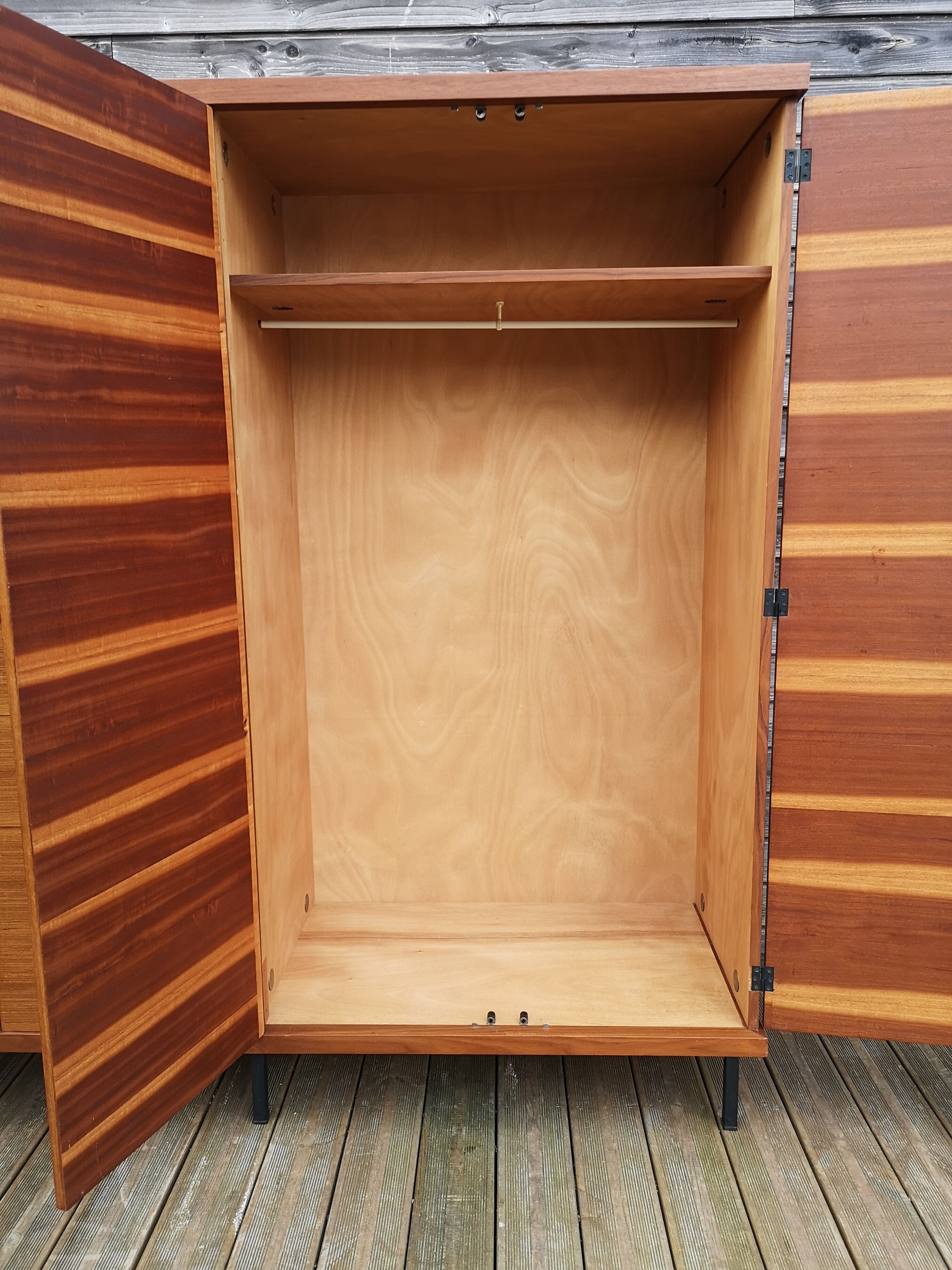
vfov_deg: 65.3
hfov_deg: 51.4
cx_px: 476
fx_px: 990
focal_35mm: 27
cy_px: 635
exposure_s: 1/116
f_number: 1.8
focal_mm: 5.58
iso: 50
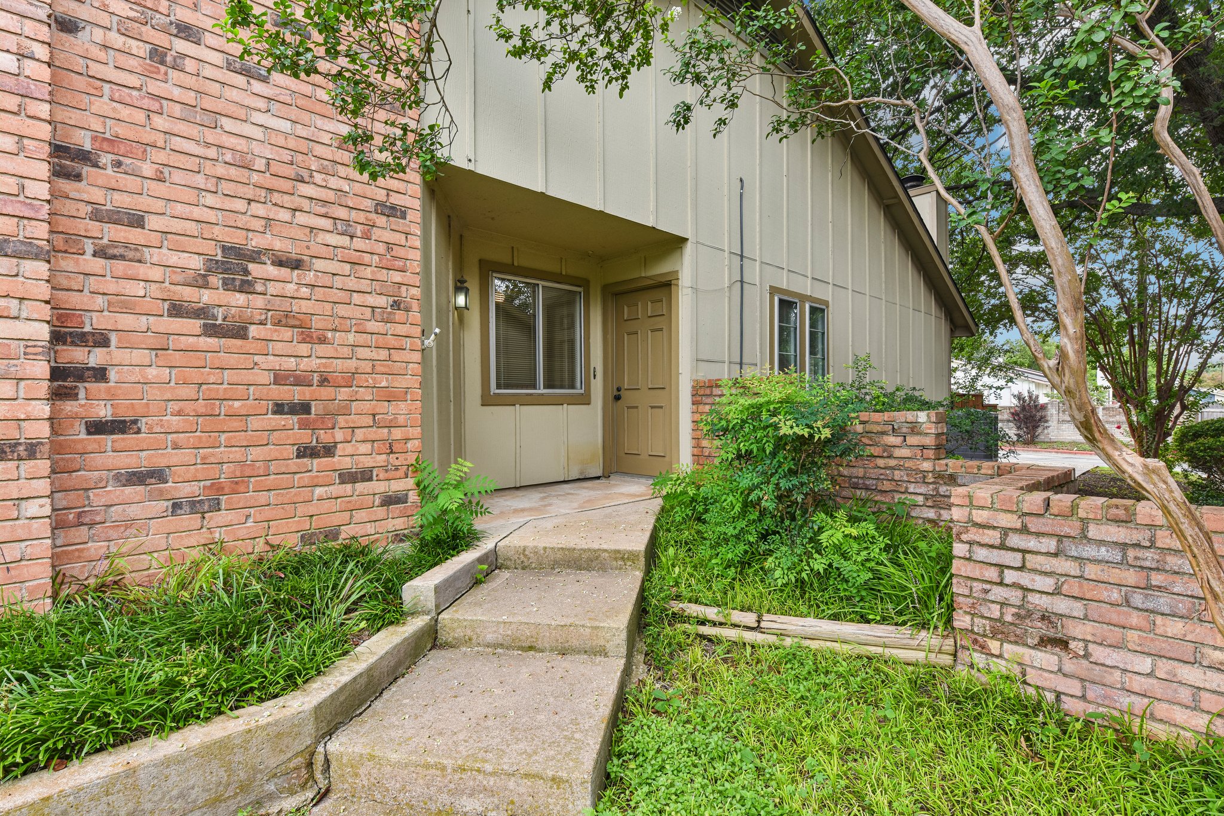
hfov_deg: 93.3
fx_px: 578
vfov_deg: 70.4
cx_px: 612
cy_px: 408
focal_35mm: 17
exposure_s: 1/60
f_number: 8
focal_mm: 17
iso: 100
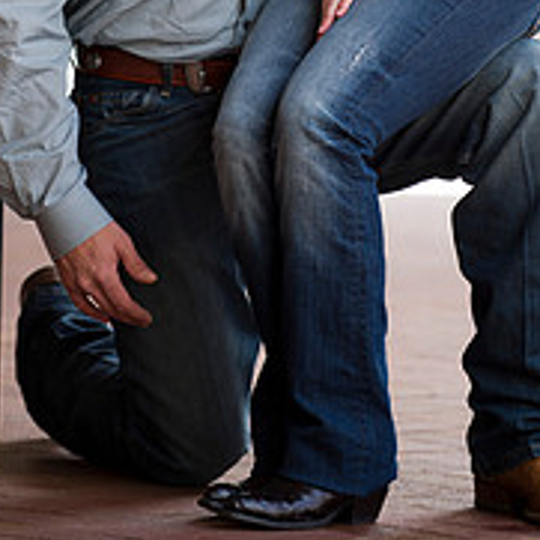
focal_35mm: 337
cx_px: 234
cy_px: -119
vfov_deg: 5.2
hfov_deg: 5.2
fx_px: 5948
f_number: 3.2
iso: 250
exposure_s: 1/200
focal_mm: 160
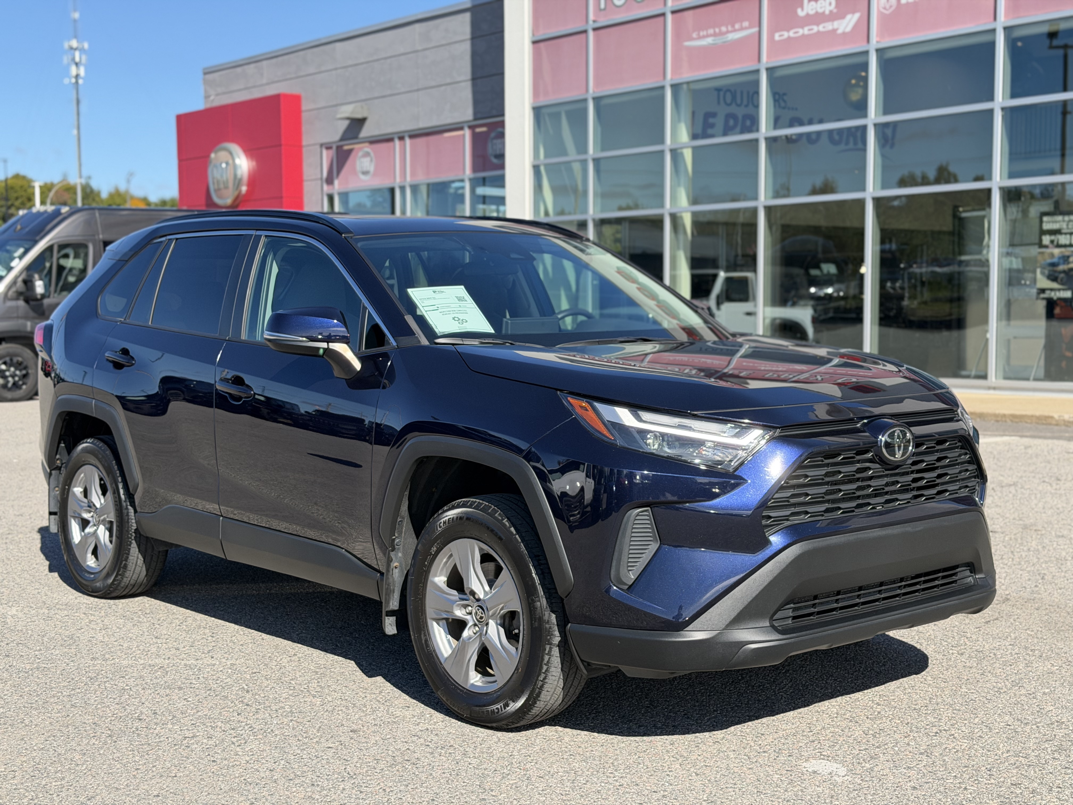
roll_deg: +0.1
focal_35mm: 48
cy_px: 402
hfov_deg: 39.7
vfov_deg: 30.3
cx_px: 536
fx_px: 1488
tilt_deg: -5.4
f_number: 1.78
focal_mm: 6.76
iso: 100
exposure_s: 1/3378
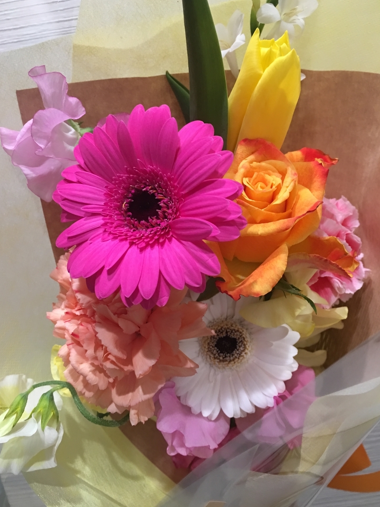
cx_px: 187
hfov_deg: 46.8
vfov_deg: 60.0
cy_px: 246
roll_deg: +8.5
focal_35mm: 30
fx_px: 439
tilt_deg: -15.7
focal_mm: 4.15
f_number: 2.2
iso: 80
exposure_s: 1/15
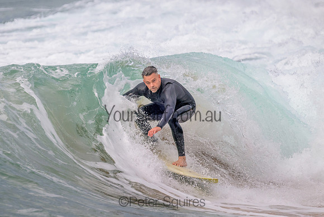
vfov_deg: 1.6
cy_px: 108
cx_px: 162
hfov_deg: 2.4
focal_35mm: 847
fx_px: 7623
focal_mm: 650
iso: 1400
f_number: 11
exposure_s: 1/2000
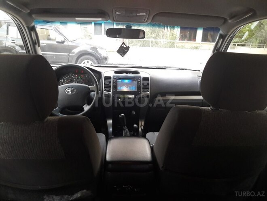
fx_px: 216
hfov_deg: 63.4
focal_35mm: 28
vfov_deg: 49.7
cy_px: 100
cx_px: 134
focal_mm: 3.7
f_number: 1.9
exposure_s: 1/20
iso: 160
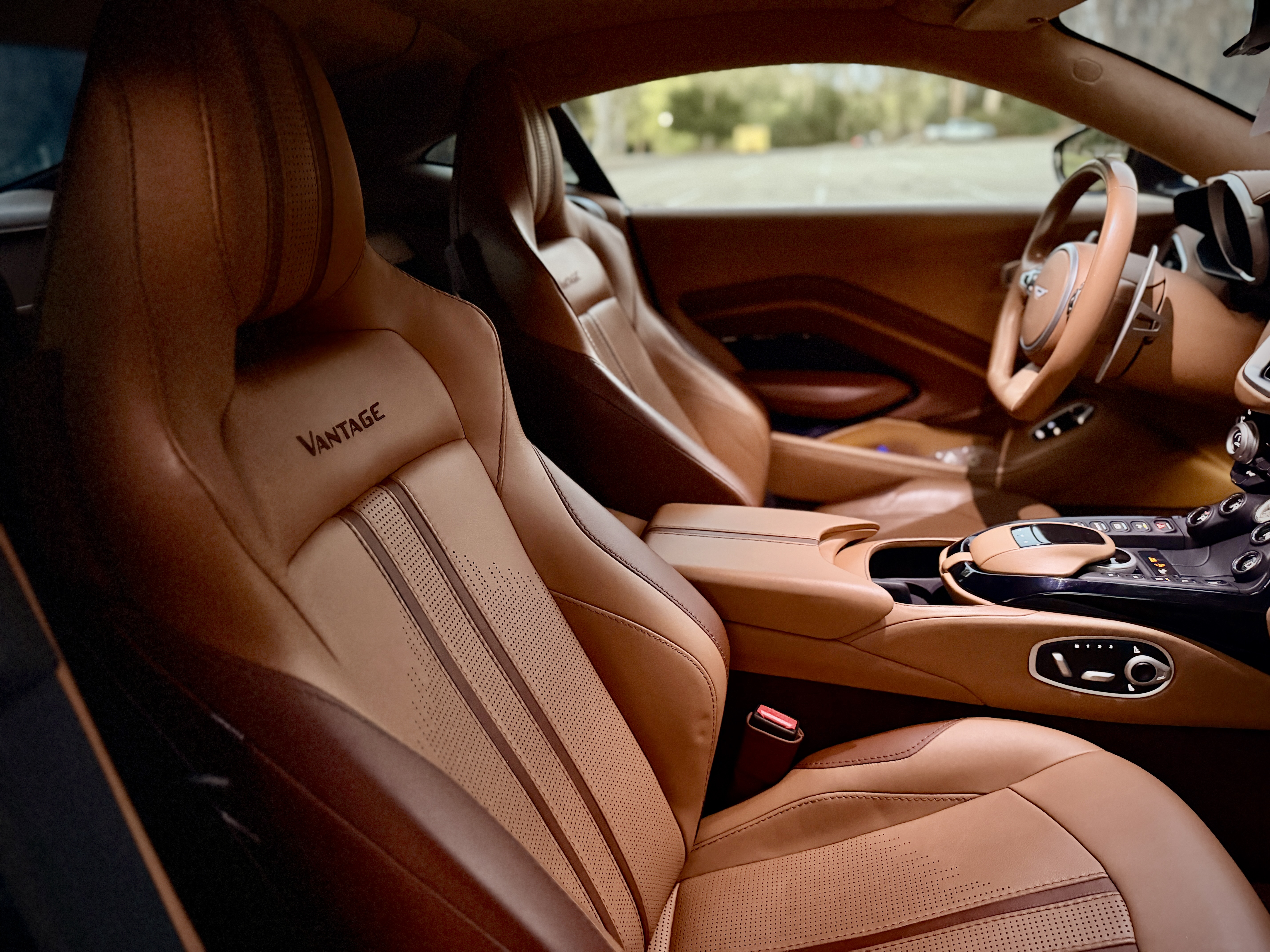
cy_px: 476
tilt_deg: -19.7
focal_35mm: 24
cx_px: 635
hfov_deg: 71.6
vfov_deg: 56.8
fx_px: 881
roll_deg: +3.7
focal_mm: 6.76
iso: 1600
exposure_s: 1/30
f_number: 1.78
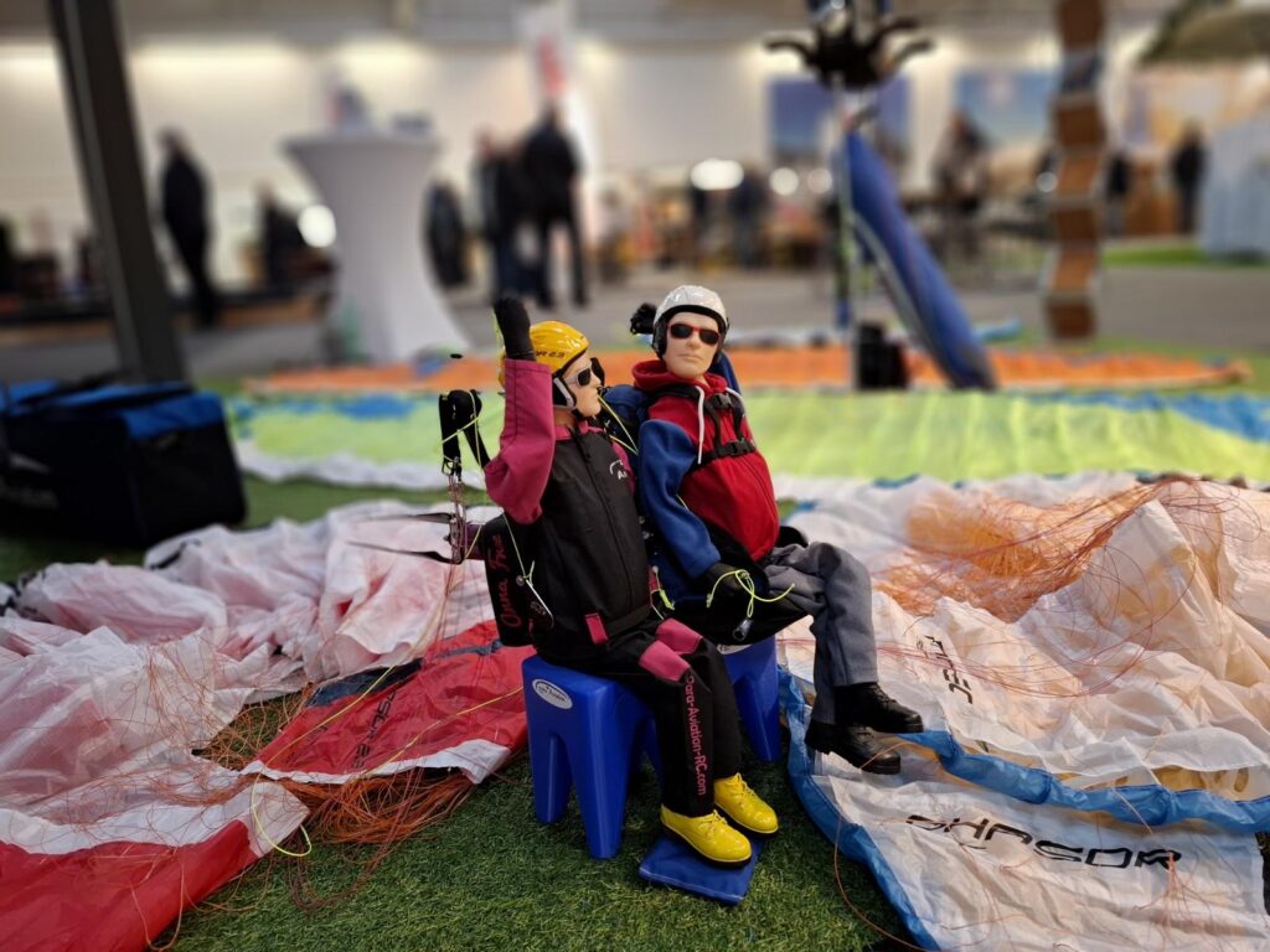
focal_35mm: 23
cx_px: 635
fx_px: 844
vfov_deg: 58.9
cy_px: 476
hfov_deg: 73.9
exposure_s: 1/50
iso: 250
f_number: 1.8
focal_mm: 5.54
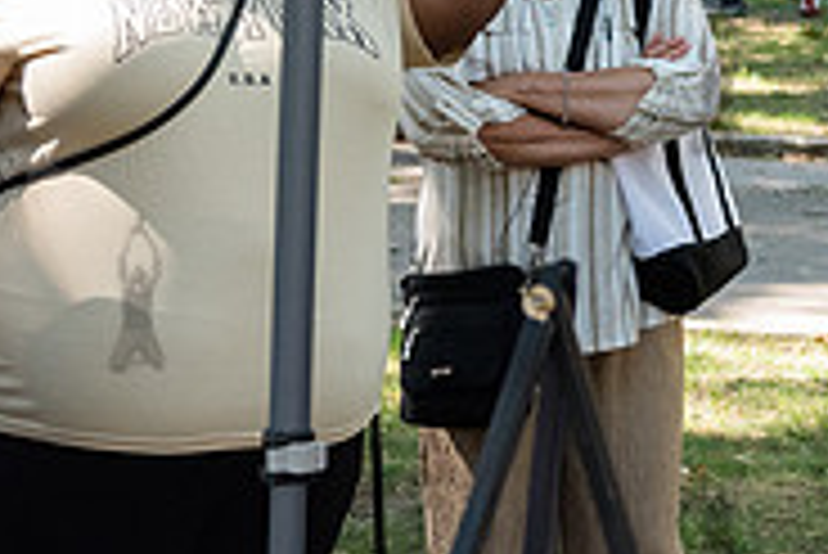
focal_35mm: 145
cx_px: 830
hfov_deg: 13.9
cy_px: 44
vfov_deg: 9.4
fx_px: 3338
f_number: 3.5
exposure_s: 1/1000
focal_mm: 38
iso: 2000
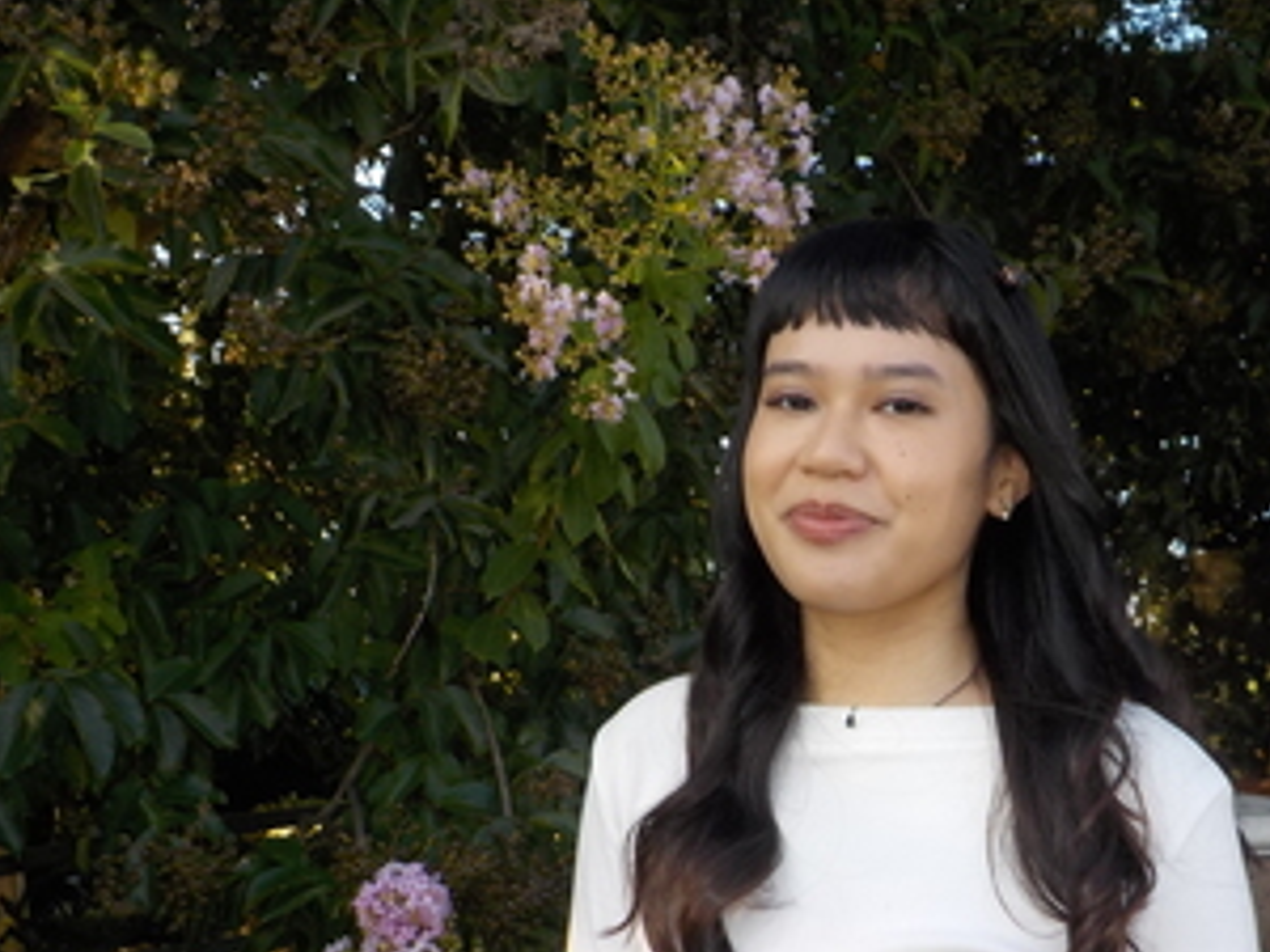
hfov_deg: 37.6
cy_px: 645
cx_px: 876
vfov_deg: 28.9
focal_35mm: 50
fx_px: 1834
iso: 125
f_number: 3.3
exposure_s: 1/200
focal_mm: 4.1
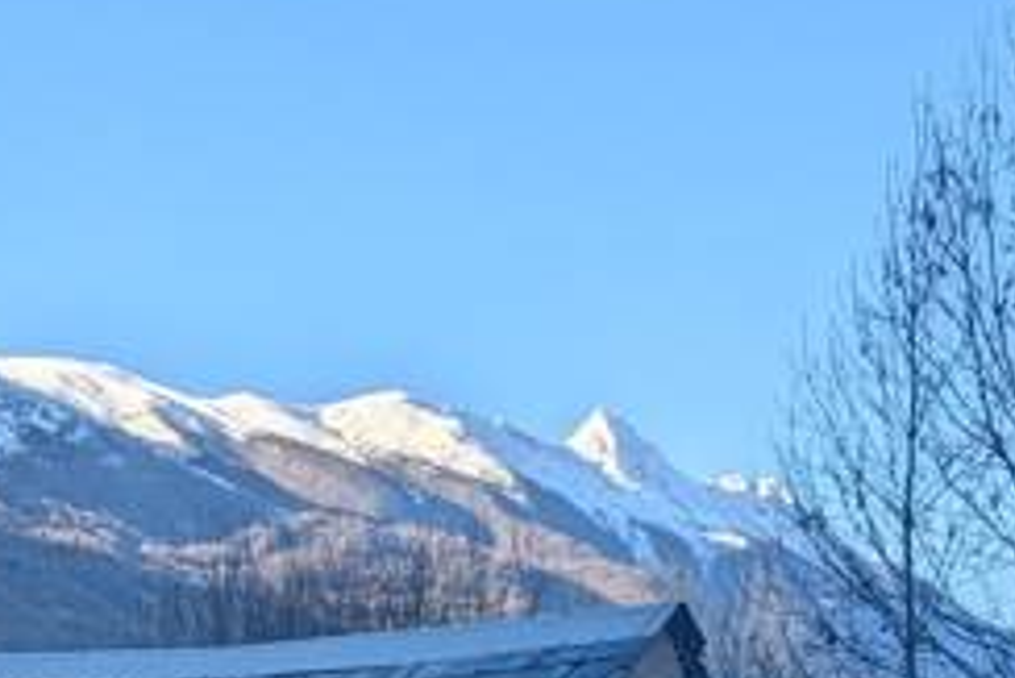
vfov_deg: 15.7
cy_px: 923
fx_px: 2313
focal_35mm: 82
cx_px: 341
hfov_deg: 24.6
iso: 21
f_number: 1.68
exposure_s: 1/5682
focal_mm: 6.9
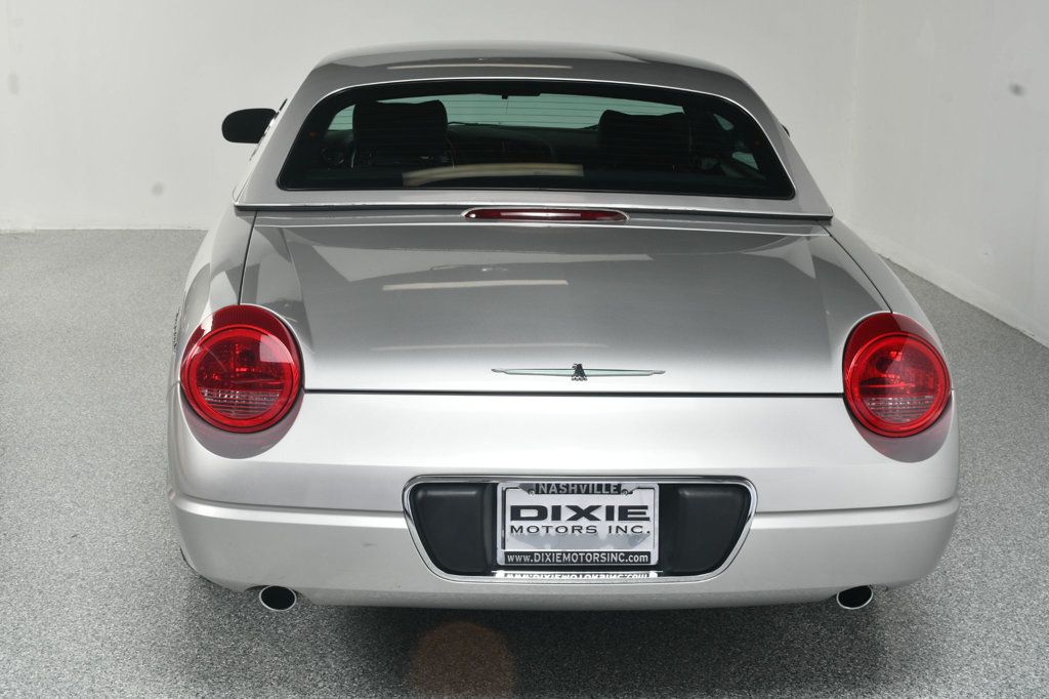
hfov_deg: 38.9
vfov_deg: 26.5
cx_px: 524
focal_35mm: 51
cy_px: 350
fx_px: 1486
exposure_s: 1/160
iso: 100
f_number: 11
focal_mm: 34
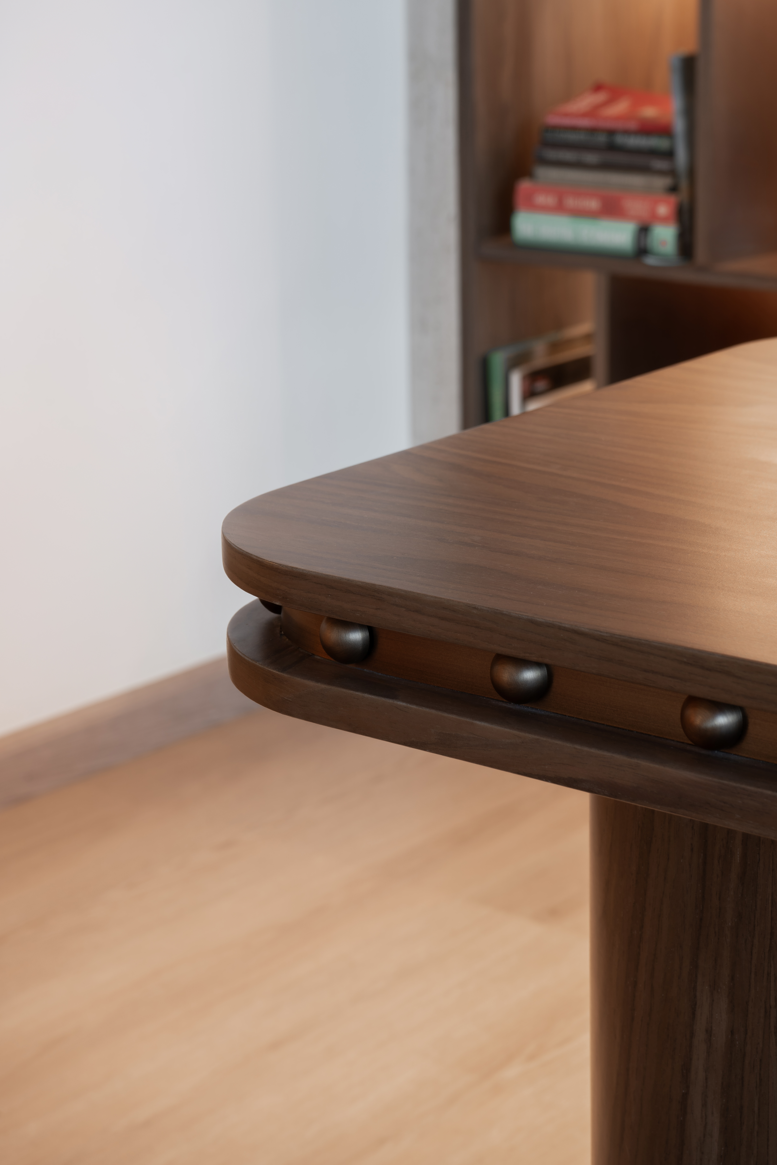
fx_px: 2396
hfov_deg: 18.4
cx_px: 406
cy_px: 557
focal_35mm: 74
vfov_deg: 27.3
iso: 100
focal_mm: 70
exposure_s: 1
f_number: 10
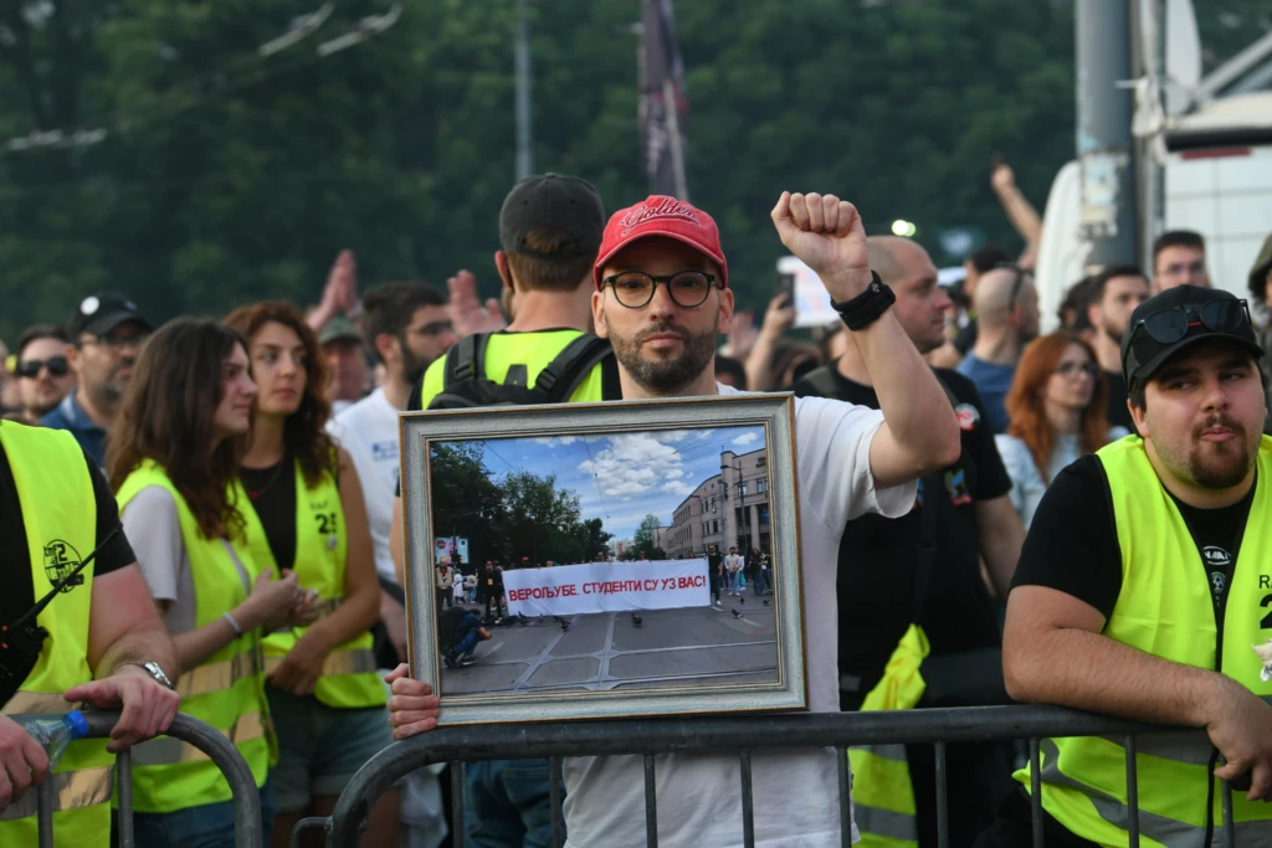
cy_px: 424
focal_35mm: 75
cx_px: 636
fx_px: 2650
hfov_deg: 27.0
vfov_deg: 18.2
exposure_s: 1/80
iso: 320
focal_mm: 75
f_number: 4.5
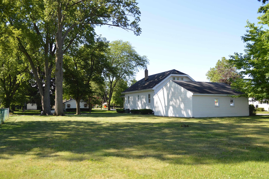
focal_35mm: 32
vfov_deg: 41.0
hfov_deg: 58.7
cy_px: 93
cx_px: 127
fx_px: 239
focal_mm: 20
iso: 100
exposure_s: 1/200
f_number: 5
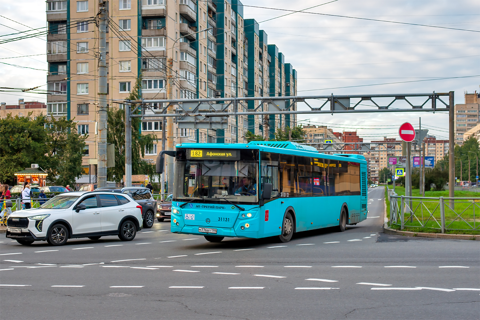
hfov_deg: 39.6
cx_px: 240
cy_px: 160
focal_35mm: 50
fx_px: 667
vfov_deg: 27.0
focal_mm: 50
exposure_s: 1/160
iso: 400
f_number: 5
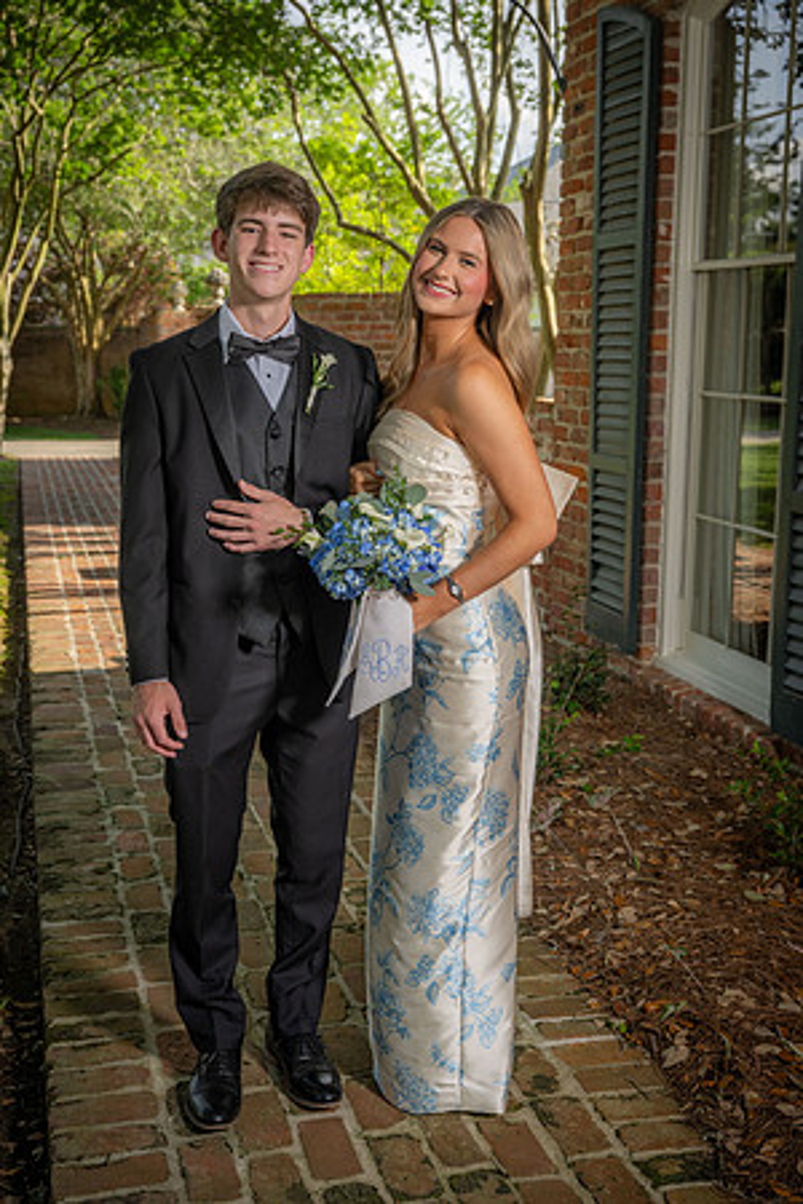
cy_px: 602
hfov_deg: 31.9
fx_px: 1405
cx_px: 402
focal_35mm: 42
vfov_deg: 46.4
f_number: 5.6
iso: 100
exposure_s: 1/160
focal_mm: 42
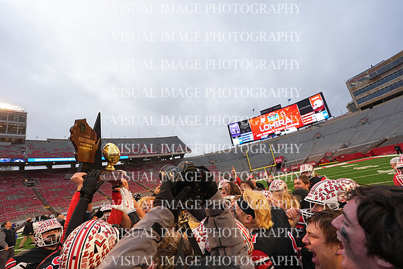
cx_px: 202
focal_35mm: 16
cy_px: 134
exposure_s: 1/800
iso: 800
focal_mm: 16
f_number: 4
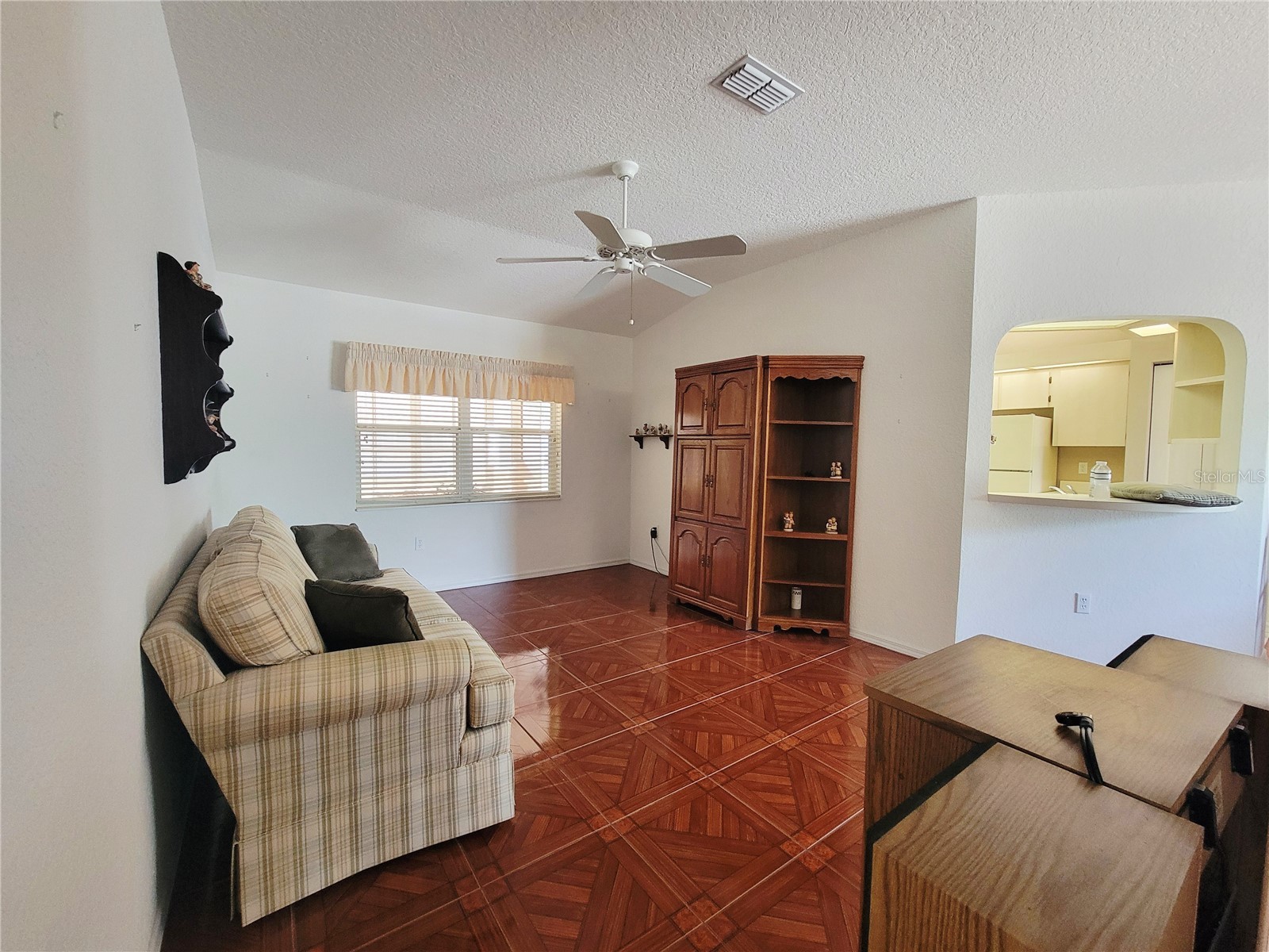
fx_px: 477
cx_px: 634
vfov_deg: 89.9
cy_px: 476
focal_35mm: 13
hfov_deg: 106.2
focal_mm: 2.2
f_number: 2.2
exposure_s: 1/40
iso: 400
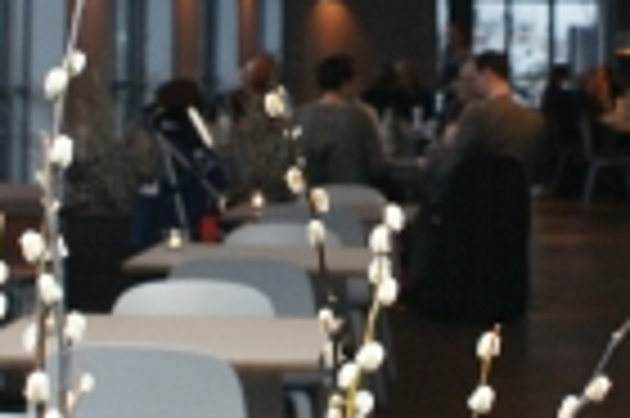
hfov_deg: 16.2
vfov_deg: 10.9
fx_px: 2185
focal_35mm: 125
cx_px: 536
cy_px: 38
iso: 800
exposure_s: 1/60
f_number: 5.6
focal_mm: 26
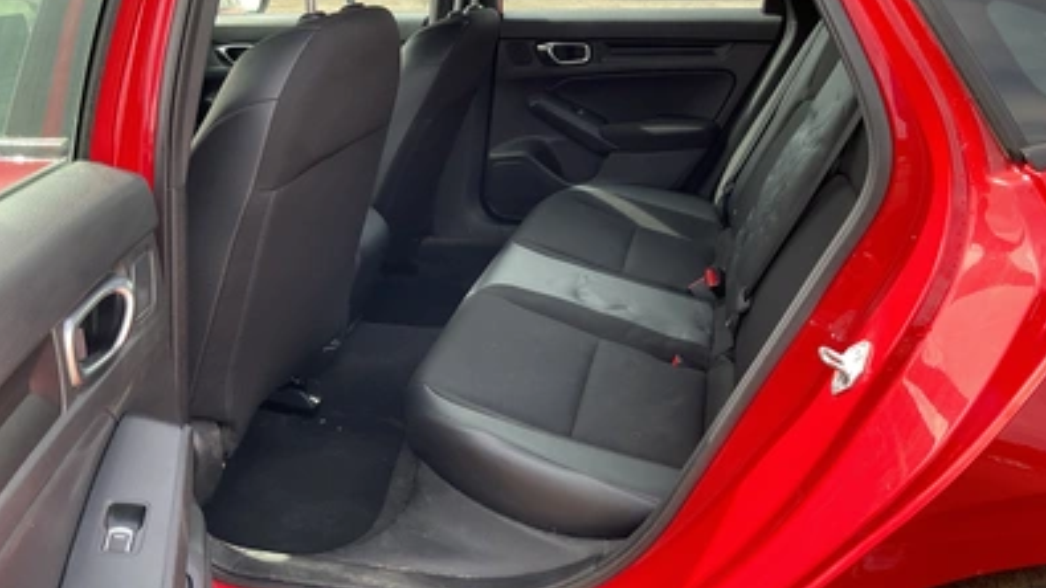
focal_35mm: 32
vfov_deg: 36.4
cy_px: 209
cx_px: 524
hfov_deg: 61.0
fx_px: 887
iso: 20
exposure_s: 1/122
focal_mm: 3
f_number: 1.8
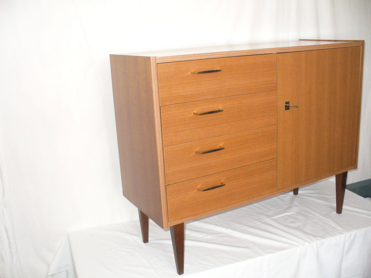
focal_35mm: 37
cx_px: 186
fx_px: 397
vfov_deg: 38.7
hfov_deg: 50.1
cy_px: 139
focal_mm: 6.1
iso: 320
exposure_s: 1/30
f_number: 2.8
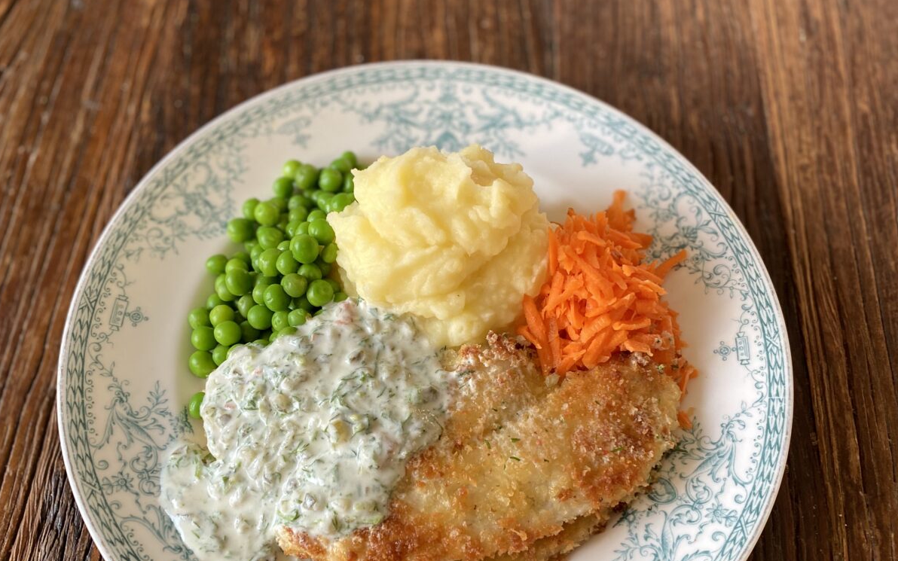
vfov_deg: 34.2
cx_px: 447
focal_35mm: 37
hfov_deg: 52.7
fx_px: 906
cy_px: 366
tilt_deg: -65.9
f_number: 1.8
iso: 64
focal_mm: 4.25
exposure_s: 1/121
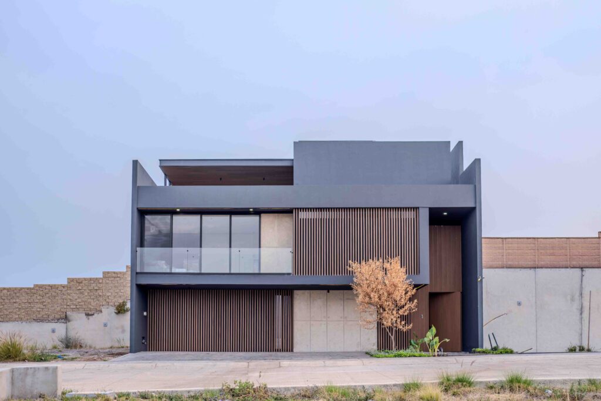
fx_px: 584
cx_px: 300
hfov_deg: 54.4
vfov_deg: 37.9
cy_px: 200
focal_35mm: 35
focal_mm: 35
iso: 100
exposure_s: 1/1250
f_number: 2.8
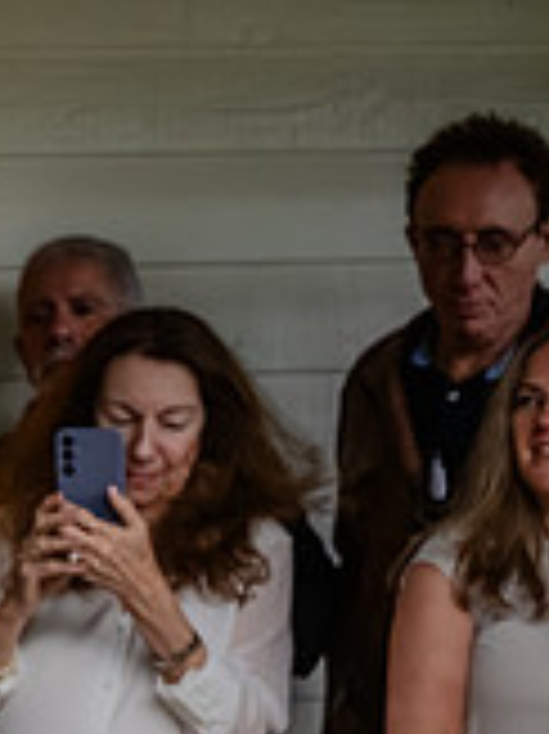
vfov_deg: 15.9
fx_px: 2604
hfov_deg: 10.8
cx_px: -594
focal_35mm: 123
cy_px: 583
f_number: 2.8
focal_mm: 36
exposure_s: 1/250
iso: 2800
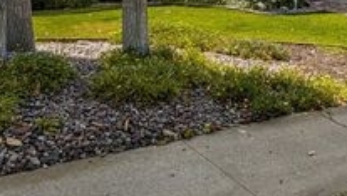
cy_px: -53
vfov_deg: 22.6
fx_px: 442
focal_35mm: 48
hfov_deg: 41.7
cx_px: 255
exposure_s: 1/160
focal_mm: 19
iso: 80
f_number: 13
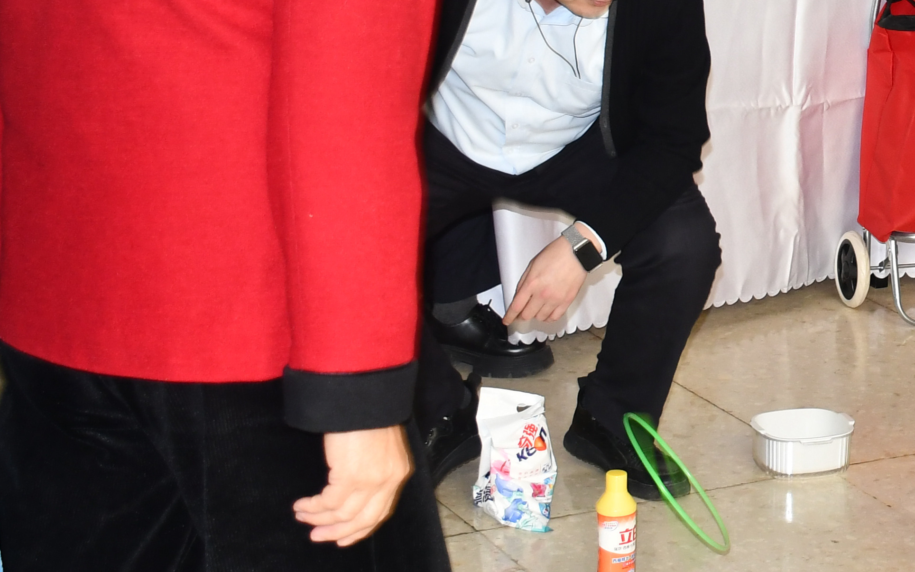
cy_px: 59
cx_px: 1095
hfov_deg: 19.6
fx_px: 2494
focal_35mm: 100
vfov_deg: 13.0
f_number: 3.8
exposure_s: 1/60
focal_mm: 23
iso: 500
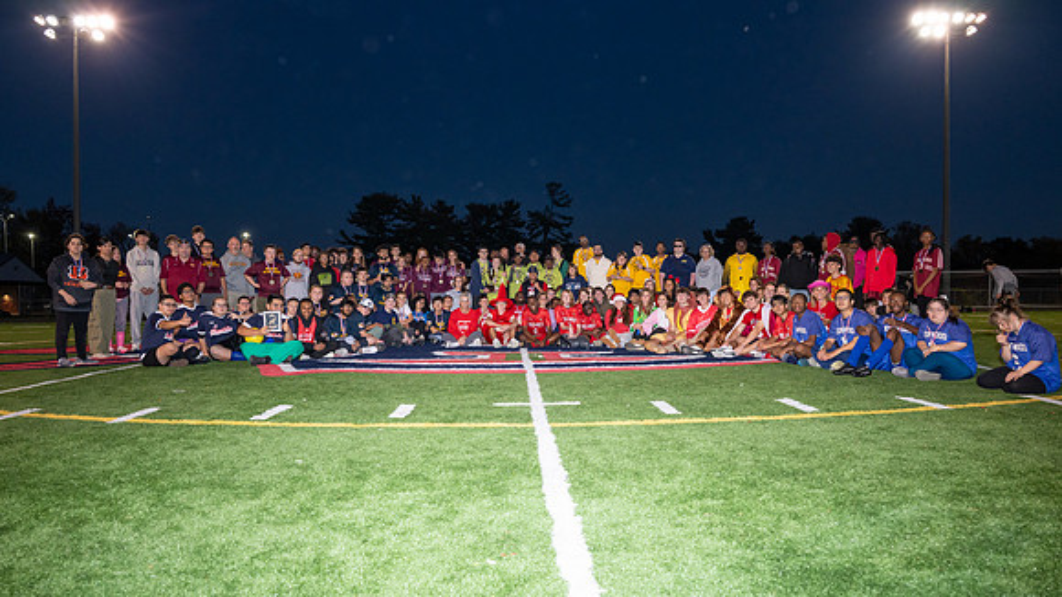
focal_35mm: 27
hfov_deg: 69.9
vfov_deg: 42.9
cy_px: 321
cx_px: 523
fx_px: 760
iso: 1000
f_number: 4.5
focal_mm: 24
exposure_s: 1/200
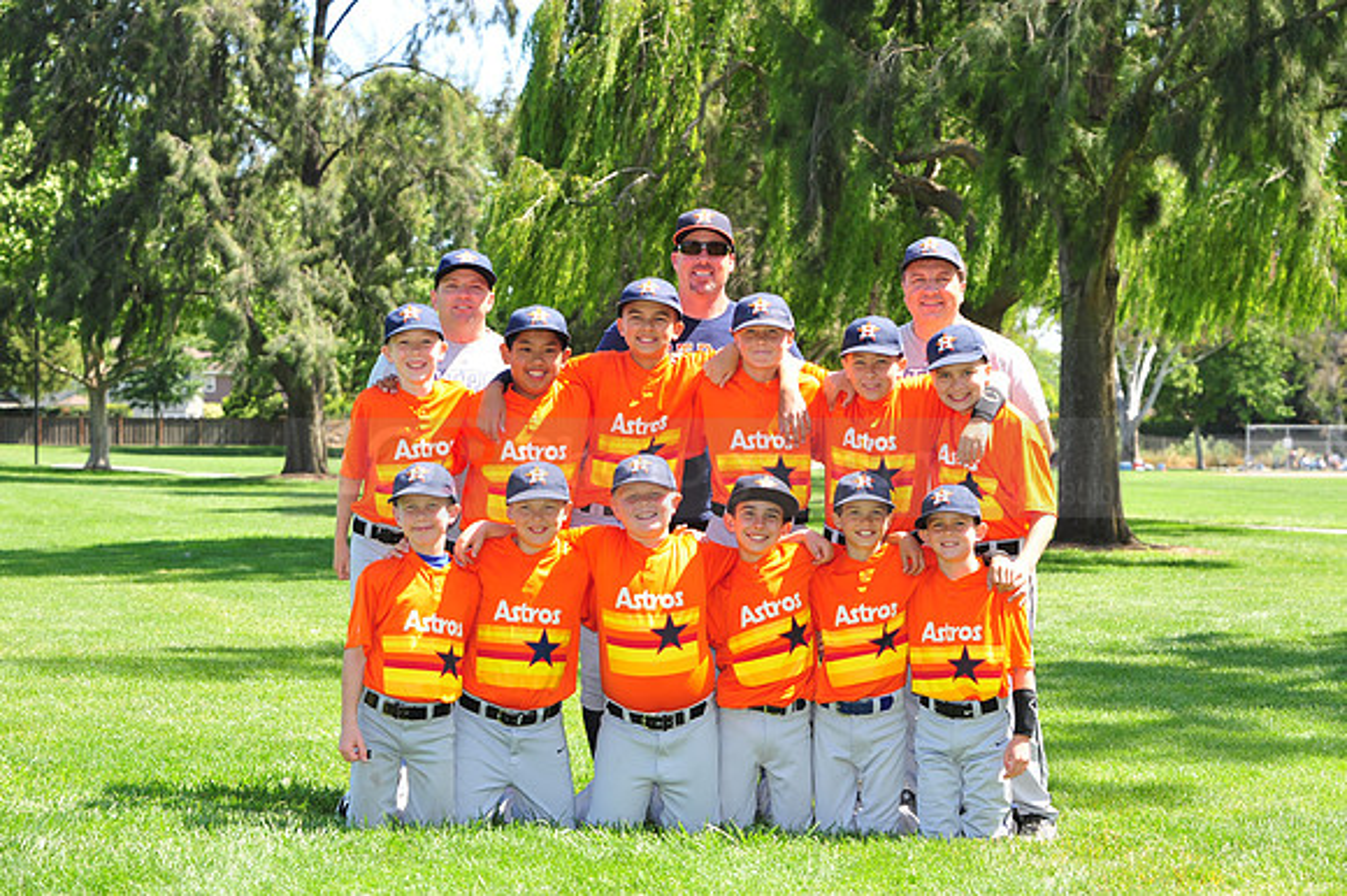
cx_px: 674
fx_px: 3216
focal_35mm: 86
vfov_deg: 15.9
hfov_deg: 23.7
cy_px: 448
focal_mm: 86
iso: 200
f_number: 7.1
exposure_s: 1/200
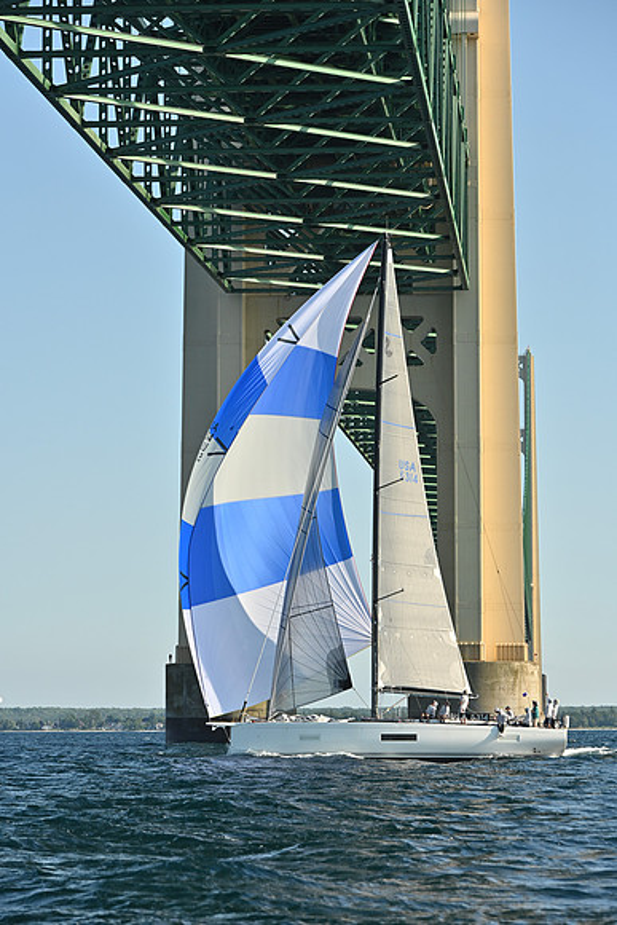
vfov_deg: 16.4
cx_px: 308
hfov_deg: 11.0
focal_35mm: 125
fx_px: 3211
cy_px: 462
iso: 320
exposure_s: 1/1600
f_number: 6.3
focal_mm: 125
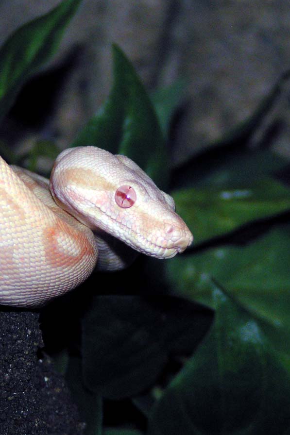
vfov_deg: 9.8
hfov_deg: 6.6
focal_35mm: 209
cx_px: 89
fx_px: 2526
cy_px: 218
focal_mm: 22.9
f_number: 3.5
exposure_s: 1/160
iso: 200
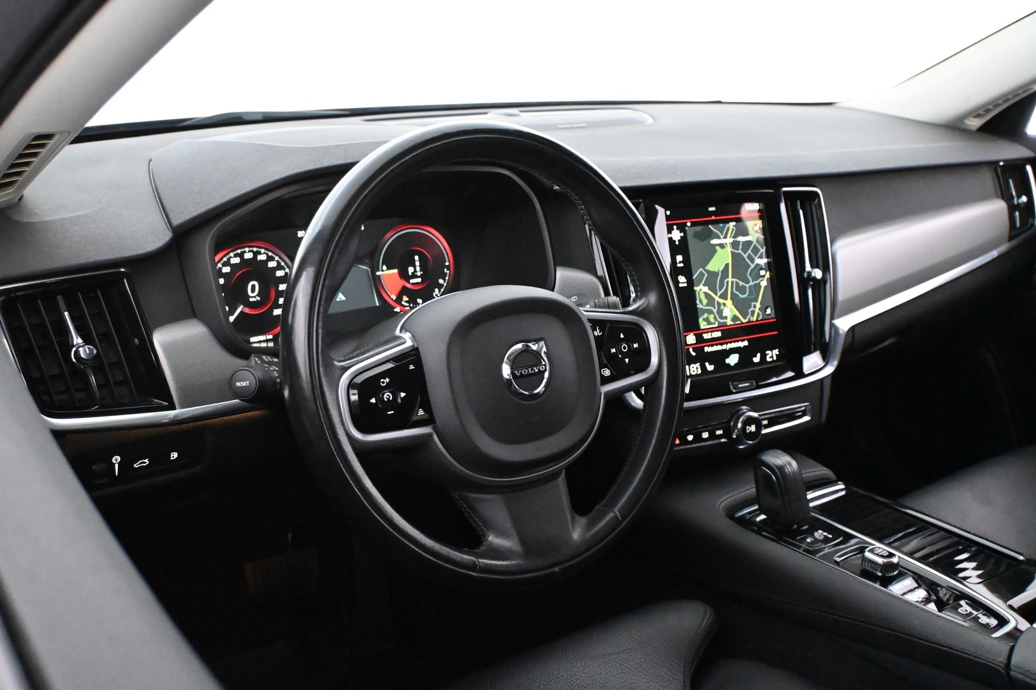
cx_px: 518
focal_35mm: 34
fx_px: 993
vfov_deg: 38.4
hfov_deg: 55.1
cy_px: 345
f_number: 4.2
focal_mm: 23
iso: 11400
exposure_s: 1/60
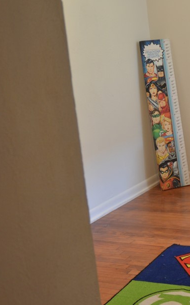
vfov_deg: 30.2
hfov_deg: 17.9
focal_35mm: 68
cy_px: 146
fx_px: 562
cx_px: 245
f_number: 3.8
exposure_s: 1/30
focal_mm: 25
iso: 400
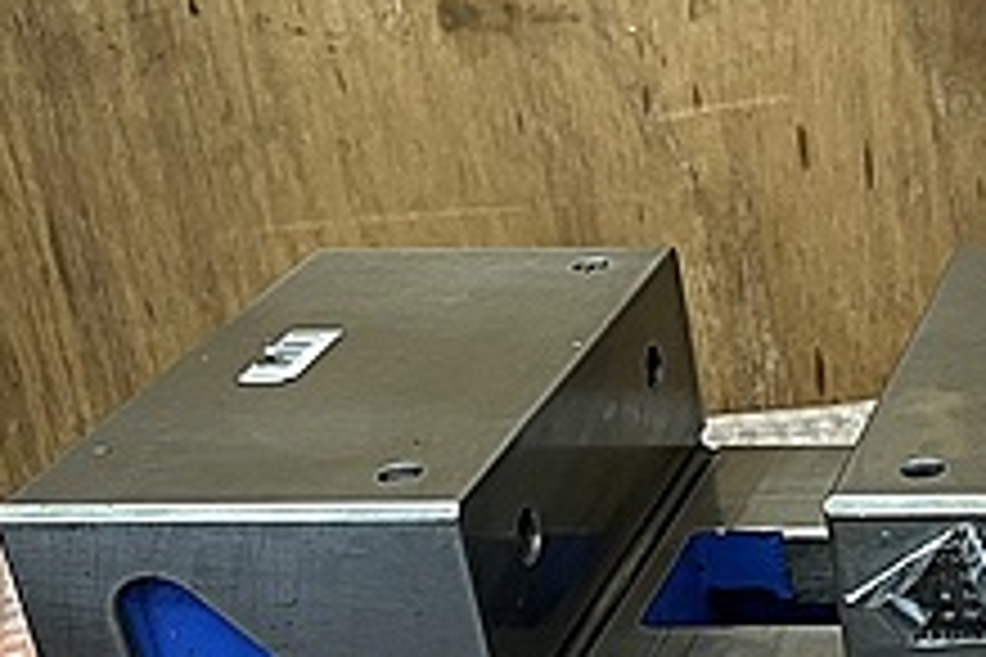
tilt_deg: -28.0
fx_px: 2164
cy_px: 508
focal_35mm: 79
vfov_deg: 17.2
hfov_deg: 22.0
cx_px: 1405
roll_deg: +2.1
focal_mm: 5.1
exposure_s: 1/50
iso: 125
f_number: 1.6
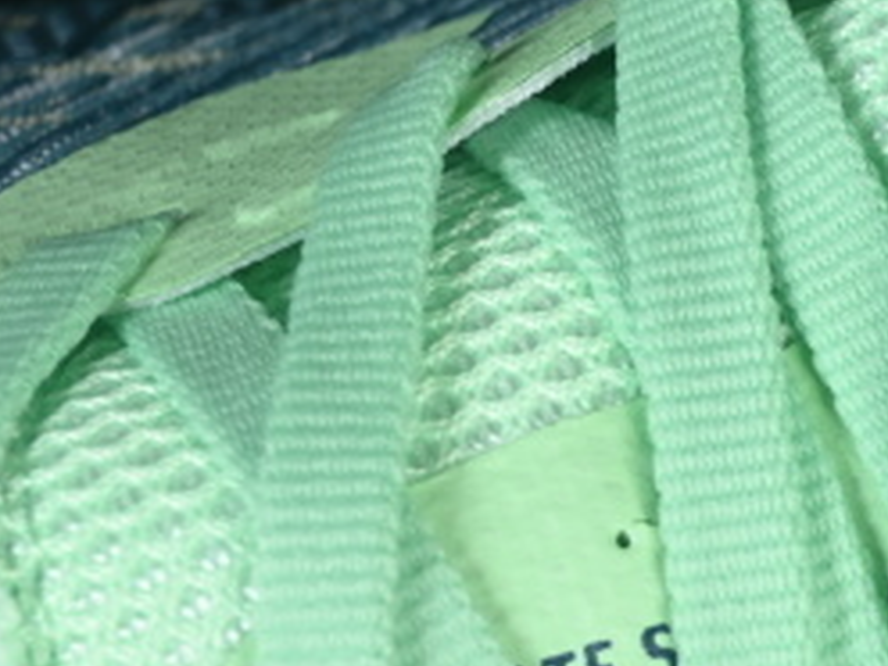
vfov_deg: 6.4
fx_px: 5977
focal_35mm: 233
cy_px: 510
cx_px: 1131
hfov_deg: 8.4
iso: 160
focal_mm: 50
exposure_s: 1/80
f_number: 7.1
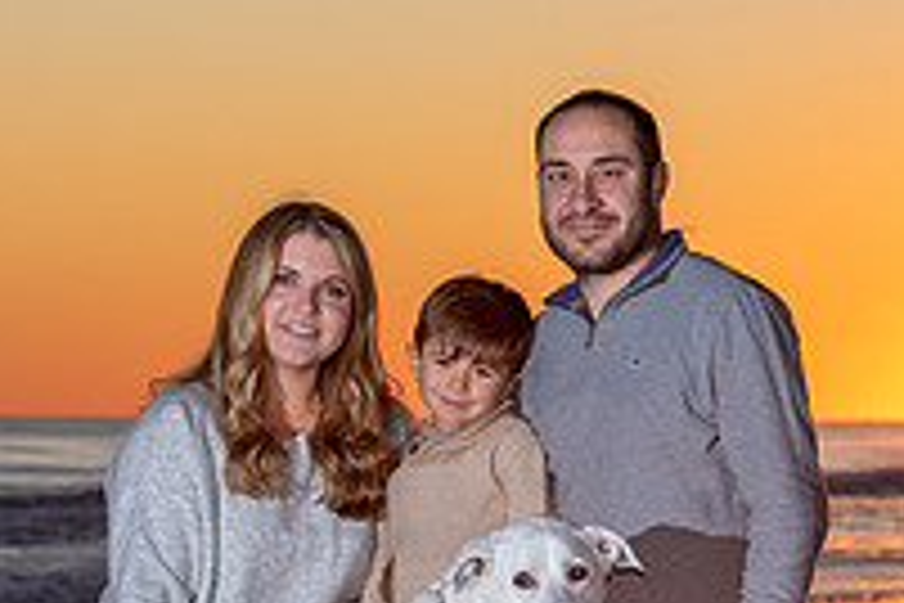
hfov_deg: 9.0
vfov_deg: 6.0
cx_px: 751
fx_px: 5750
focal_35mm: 229
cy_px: 588
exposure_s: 1/160
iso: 100
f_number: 5.6
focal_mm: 70
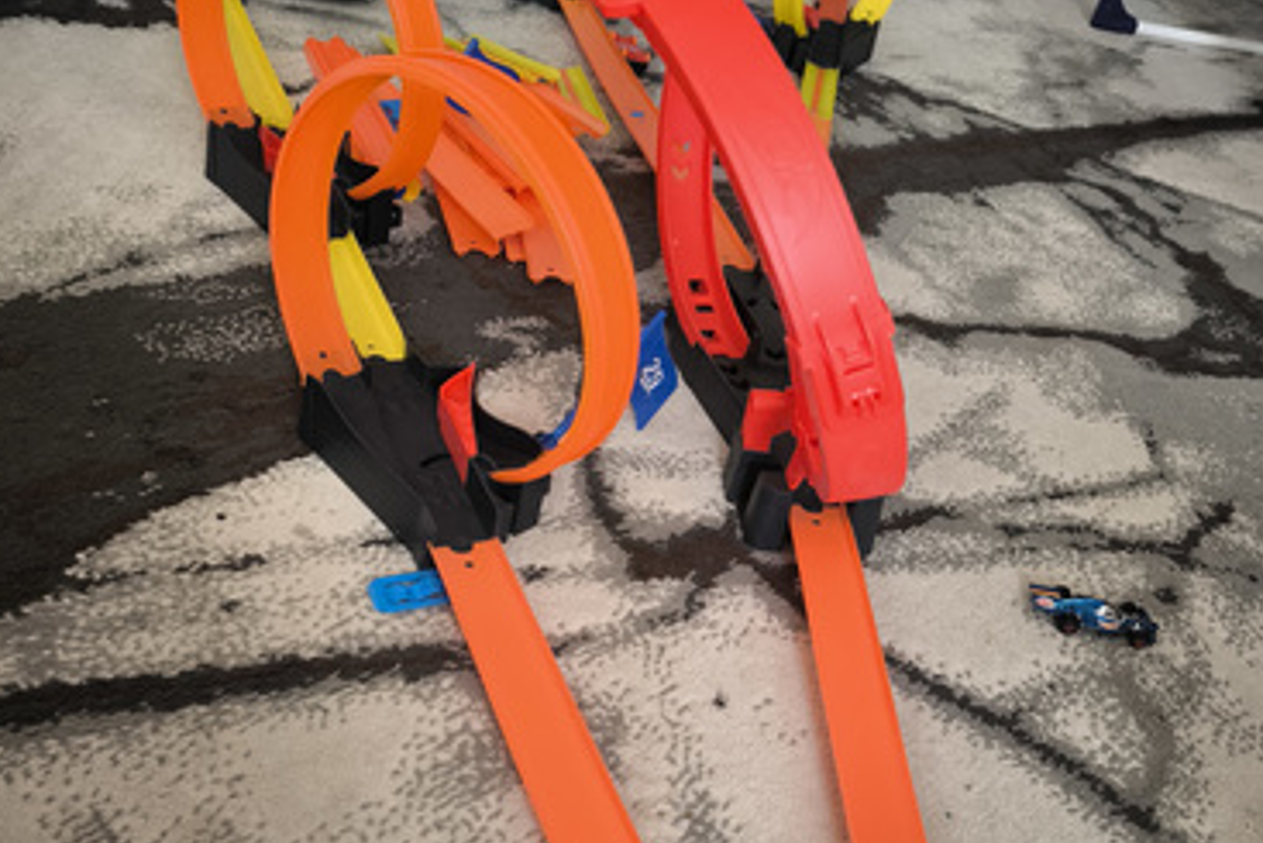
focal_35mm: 34
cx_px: 621
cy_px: 544
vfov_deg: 38.6
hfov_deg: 55.8
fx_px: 1193
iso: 2000
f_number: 1.9
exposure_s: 1/157
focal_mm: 6.92
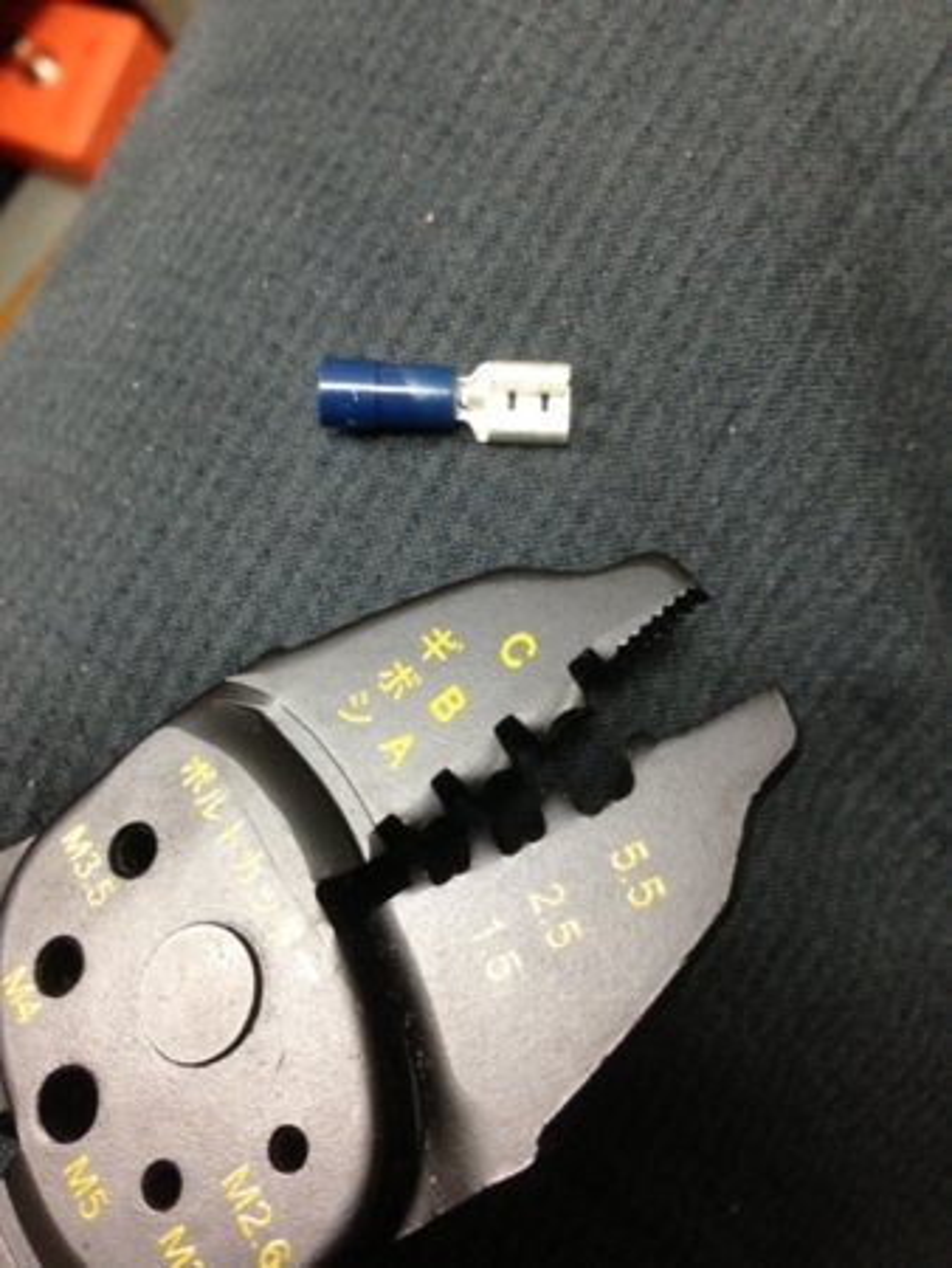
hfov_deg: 43.0
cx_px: 476
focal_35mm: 33
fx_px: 1209
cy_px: 634
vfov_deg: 55.3
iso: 200
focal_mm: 4.13
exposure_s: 1/20
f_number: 2.4
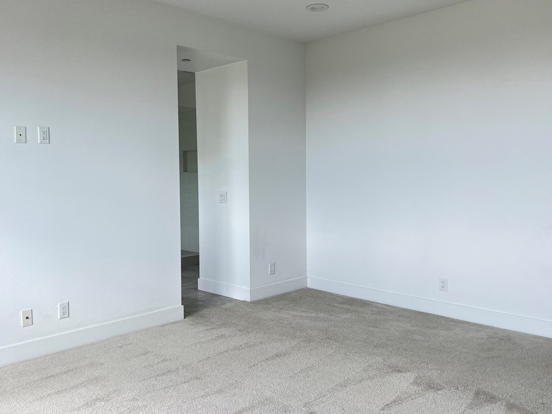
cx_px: 251
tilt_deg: -3.7
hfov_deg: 58.3
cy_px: 201
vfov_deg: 45.4
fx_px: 494
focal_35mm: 31
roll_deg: +0.8
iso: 50
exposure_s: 1/183
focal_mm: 5.7
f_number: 1.5
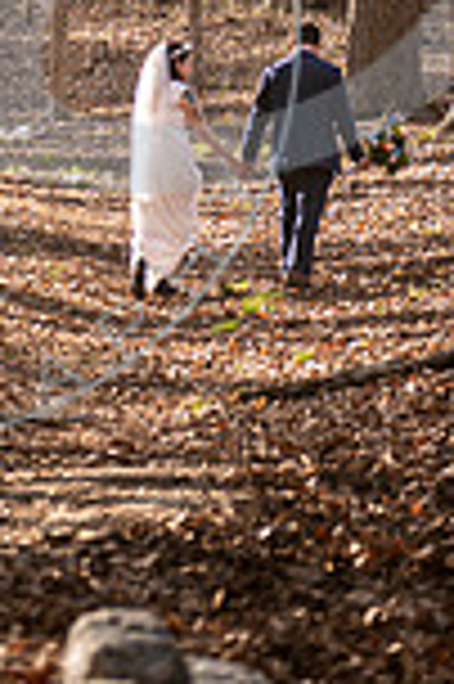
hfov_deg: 6.6
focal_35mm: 207
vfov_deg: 9.7
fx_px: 3924
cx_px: 85
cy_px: -315
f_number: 2.8
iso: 100
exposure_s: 1/125
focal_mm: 70
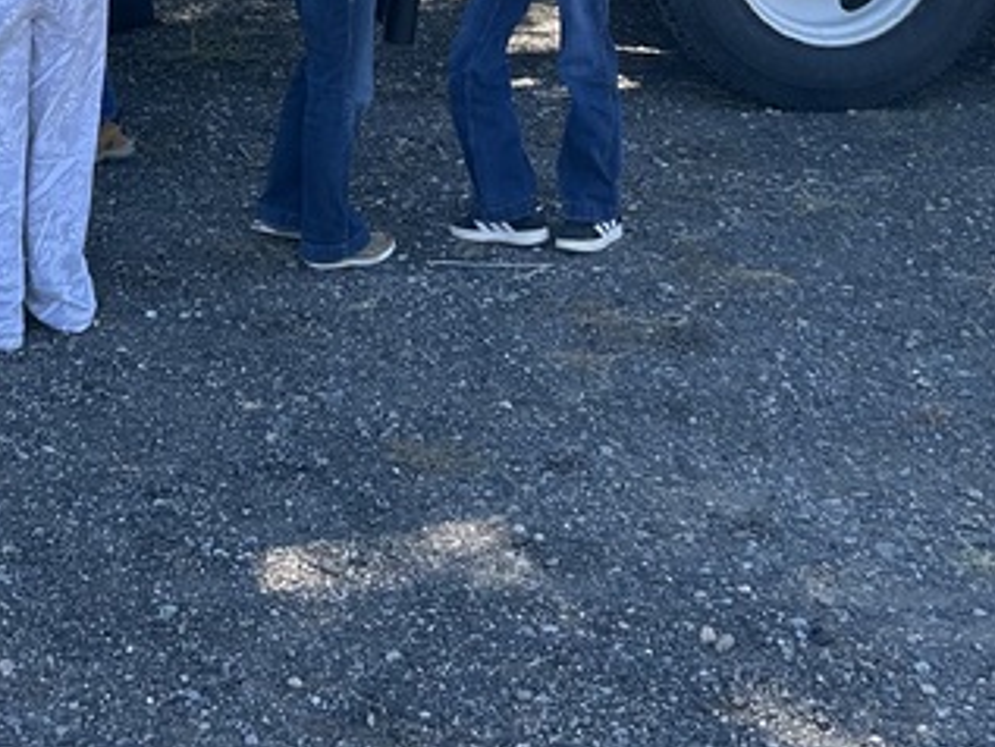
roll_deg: +1.7
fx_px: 2415
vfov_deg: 16.8
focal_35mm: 84
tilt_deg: -5.1
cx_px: 242
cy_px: -163
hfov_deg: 23.0
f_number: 1.5
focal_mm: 5.7
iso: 50
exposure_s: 1/692
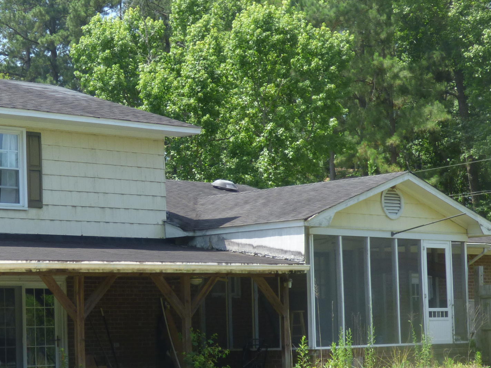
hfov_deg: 19.3
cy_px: 270
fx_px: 1432
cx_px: 120
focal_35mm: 101
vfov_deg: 14.6
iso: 100
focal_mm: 8.68
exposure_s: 1/400
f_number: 3.8
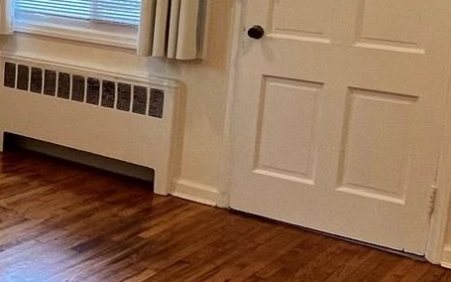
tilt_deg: -10.8
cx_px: 45
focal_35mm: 62
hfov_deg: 31.4
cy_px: 87
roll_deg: -3.5
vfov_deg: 20.8
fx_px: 762
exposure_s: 1/120
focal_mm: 1.57
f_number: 1.8
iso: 125
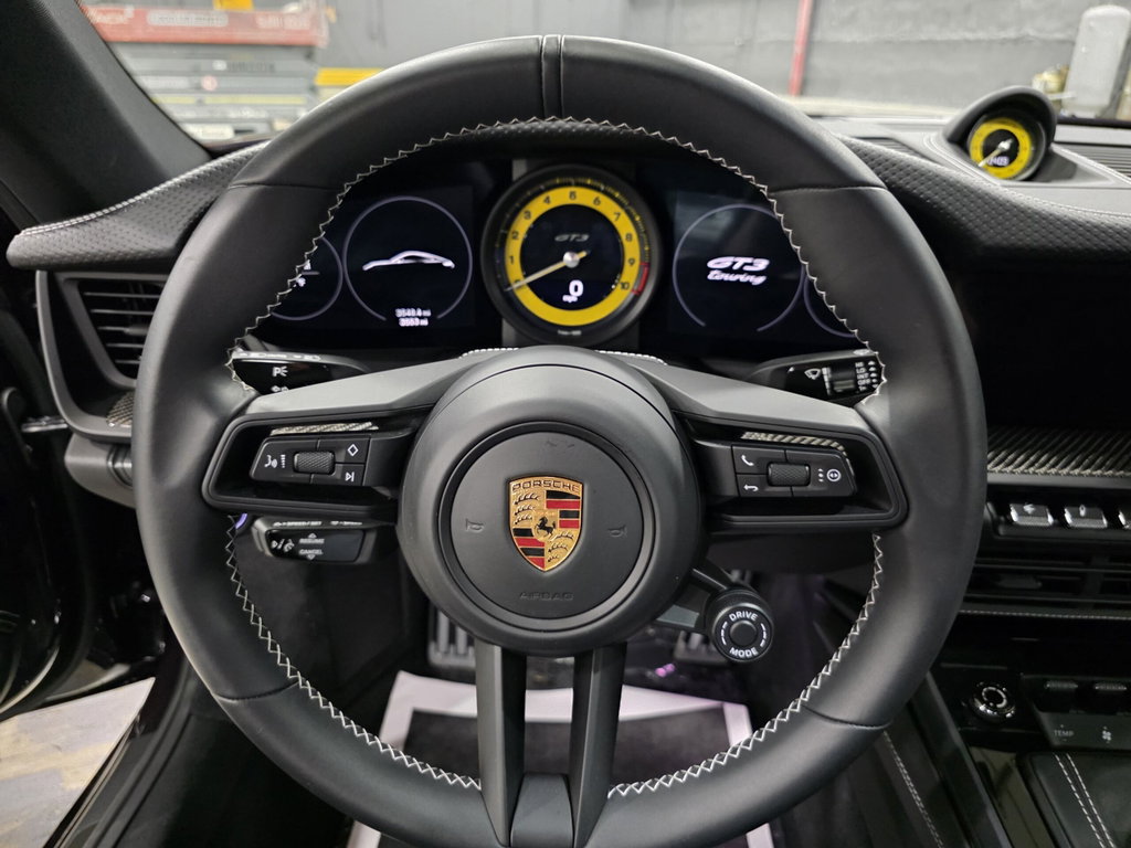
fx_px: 751
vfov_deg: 58.9
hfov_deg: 73.9
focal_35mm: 23
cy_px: 424
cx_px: 566
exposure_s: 1/60
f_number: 1.7
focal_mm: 6.3
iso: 2000
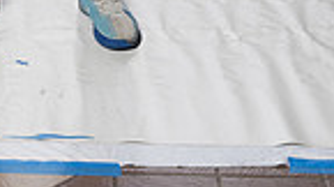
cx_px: 16
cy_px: -319
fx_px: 1353
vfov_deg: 7.2
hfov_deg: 13.9
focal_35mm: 153
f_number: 8
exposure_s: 1/250
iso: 640
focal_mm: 47
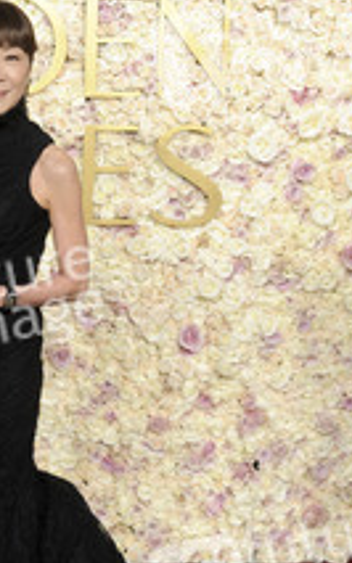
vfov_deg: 23.8
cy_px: 441
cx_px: 46
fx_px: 1321
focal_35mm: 86
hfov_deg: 15.0
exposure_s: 1/250
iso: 1000
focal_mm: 45
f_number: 11
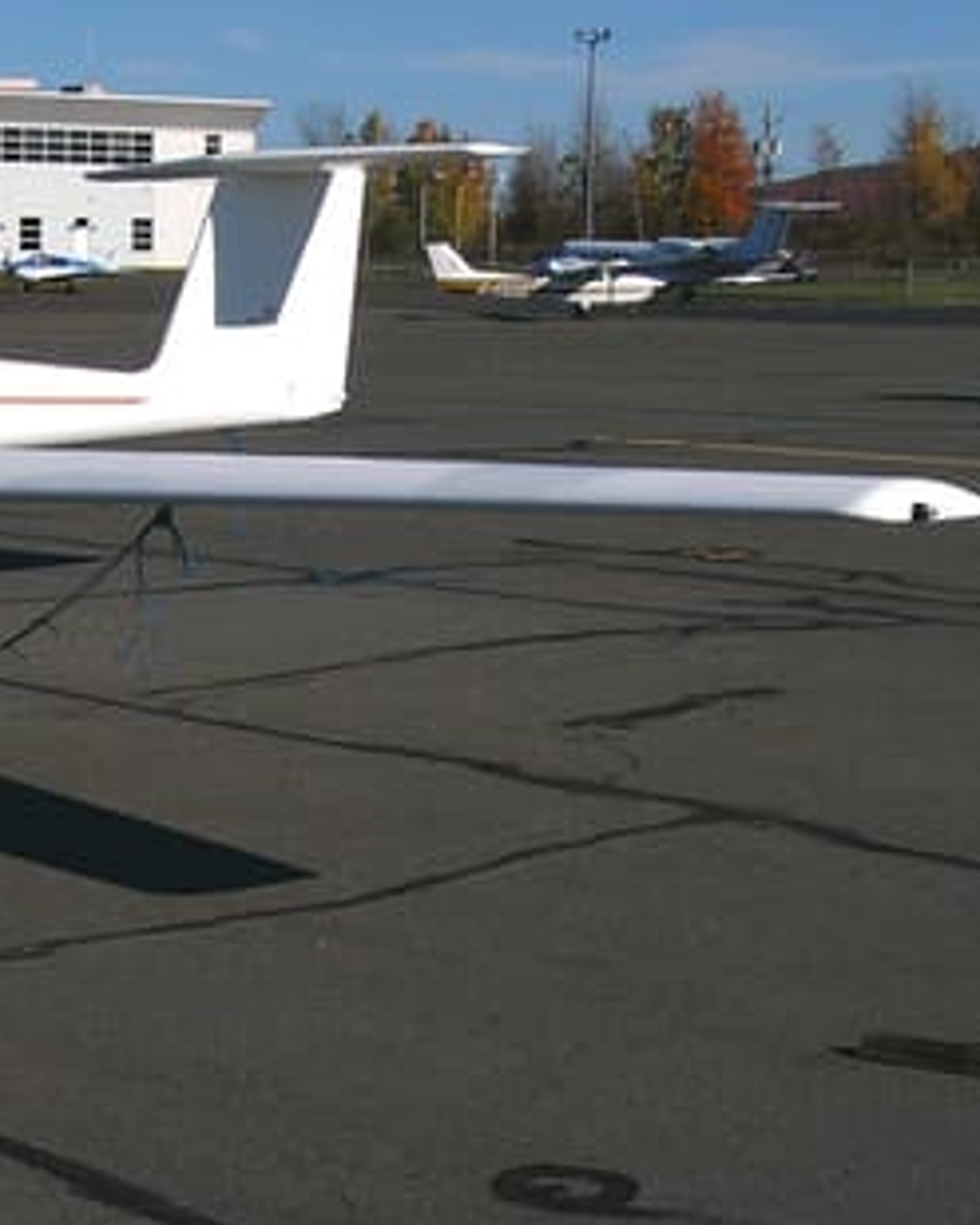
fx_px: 3083
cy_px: 472
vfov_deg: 22.4
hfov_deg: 17.4
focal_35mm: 85
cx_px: -135
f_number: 8
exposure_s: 1/2000
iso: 50
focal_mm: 5.5
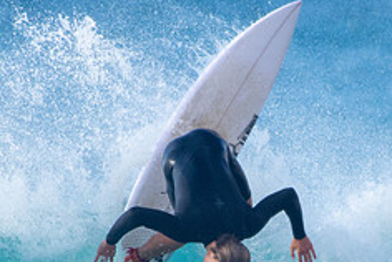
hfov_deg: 0.9
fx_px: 26122
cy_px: 266
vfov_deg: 0.6
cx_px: 340
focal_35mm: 2396
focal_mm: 500
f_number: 5.6
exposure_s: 1/1250
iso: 400
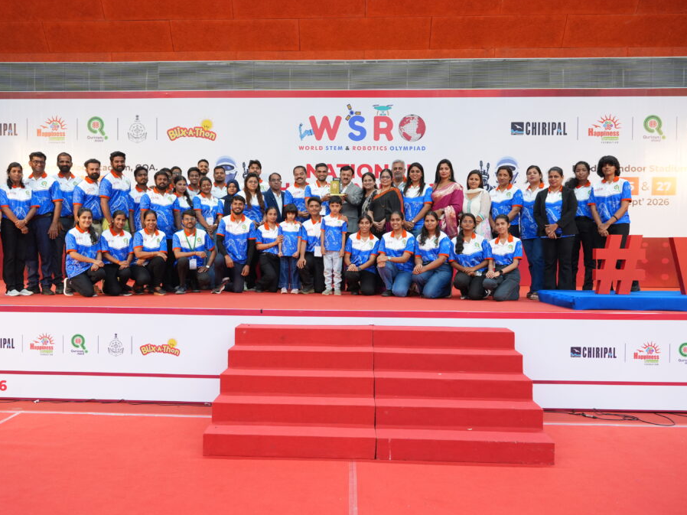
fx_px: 675
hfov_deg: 53.9
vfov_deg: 41.8
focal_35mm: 34
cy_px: 257
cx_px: 313
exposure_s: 1/200
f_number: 6.3
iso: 1000
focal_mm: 31
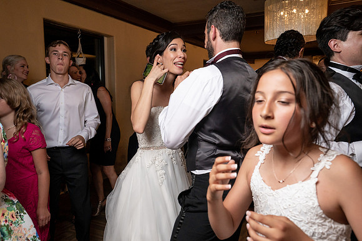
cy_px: 120
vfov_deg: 43.6
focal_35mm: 30
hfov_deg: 61.9
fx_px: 302
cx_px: 181
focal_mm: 30
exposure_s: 1/200
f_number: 5.6
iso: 2000
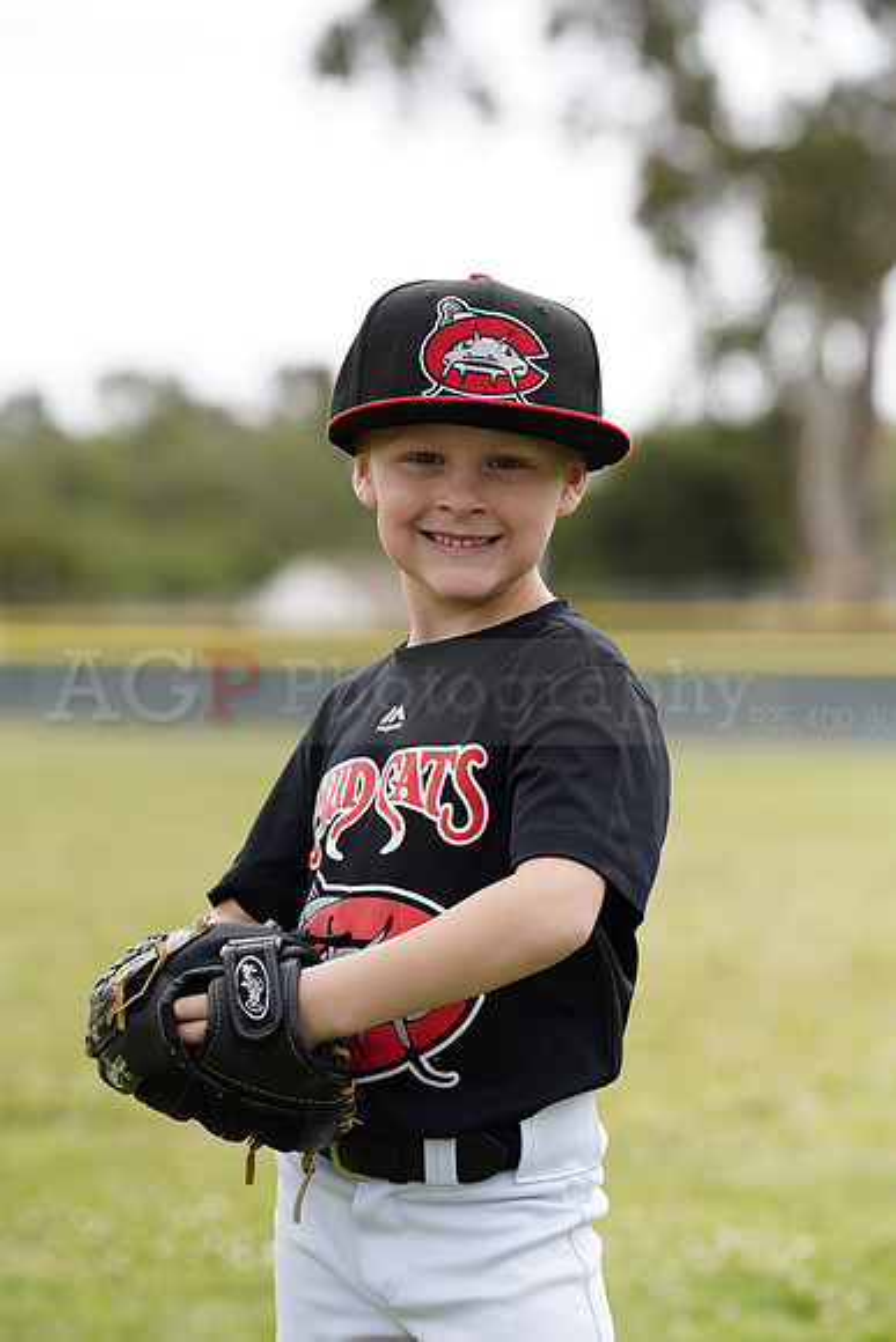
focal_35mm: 170
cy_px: 671
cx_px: 448
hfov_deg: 8.1
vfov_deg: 12.1
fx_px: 6342
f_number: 5.6
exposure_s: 1/250
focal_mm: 170
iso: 100
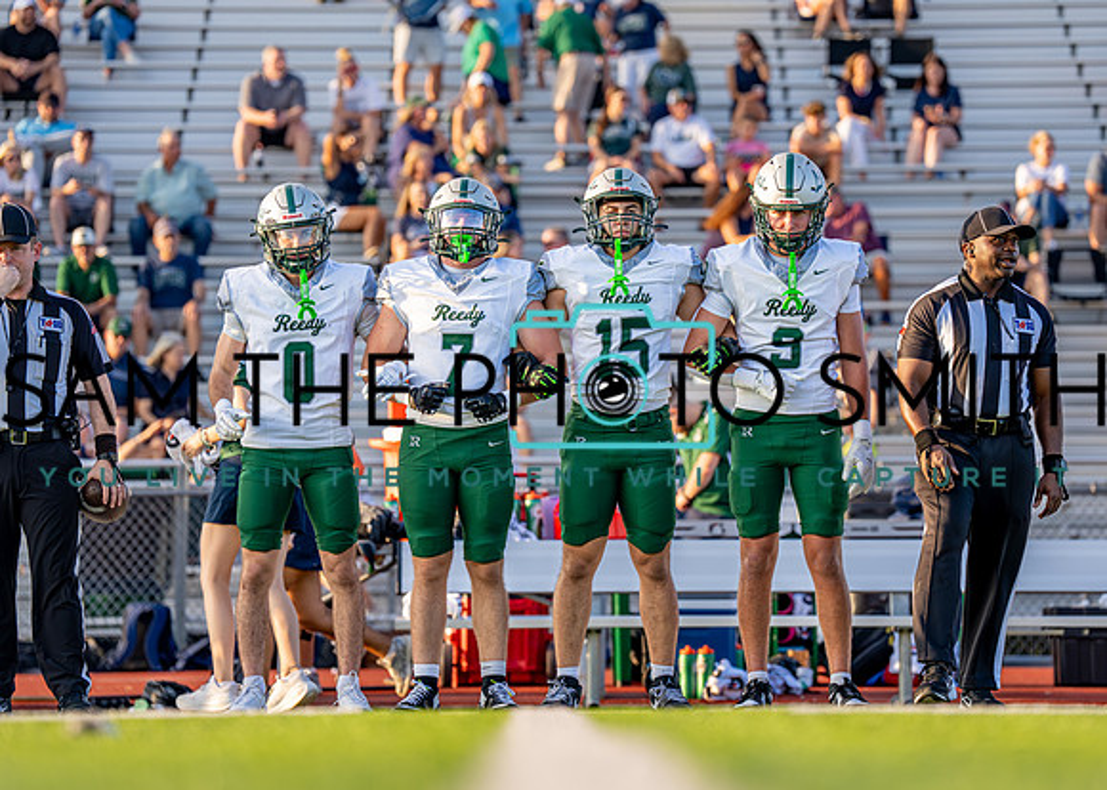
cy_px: 372
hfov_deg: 11.6
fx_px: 5468
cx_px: 594
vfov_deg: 8.3
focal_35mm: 174
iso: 320
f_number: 2.8
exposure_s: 1/1600
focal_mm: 144
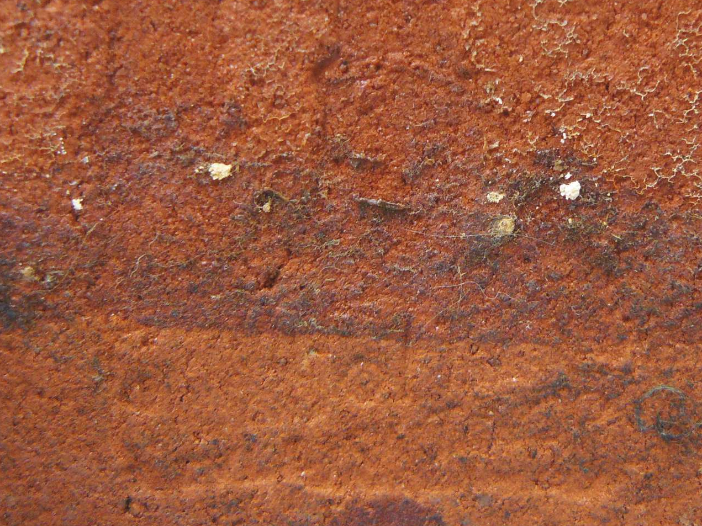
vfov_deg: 24.9
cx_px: 387
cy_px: 134
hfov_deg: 33.2
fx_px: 1176
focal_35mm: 58
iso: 160
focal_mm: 6
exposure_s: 1/30
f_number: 2.8
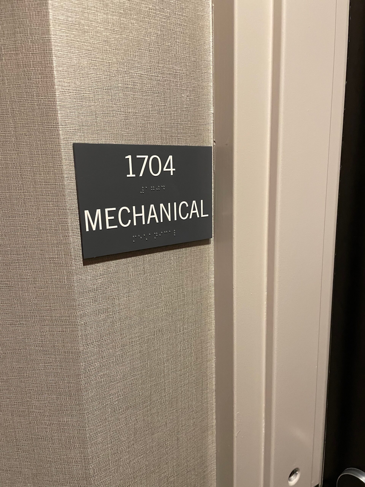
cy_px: 244
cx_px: 182
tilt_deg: -12.6
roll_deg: +1.4
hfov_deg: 53.1
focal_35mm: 26
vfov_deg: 67.3
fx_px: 366
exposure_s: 1/60
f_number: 1.6
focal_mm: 4.2
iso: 320
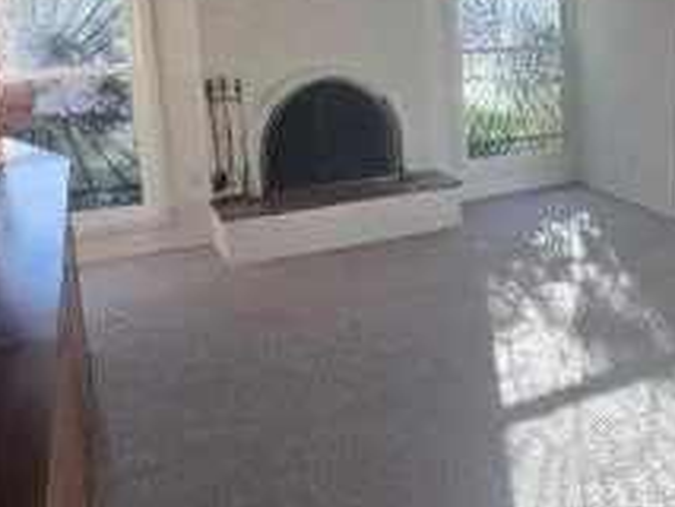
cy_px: 105
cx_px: 691
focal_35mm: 39
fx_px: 761
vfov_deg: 35.7
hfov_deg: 41.0
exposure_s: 1/120
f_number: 1.9
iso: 25
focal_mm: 2.2
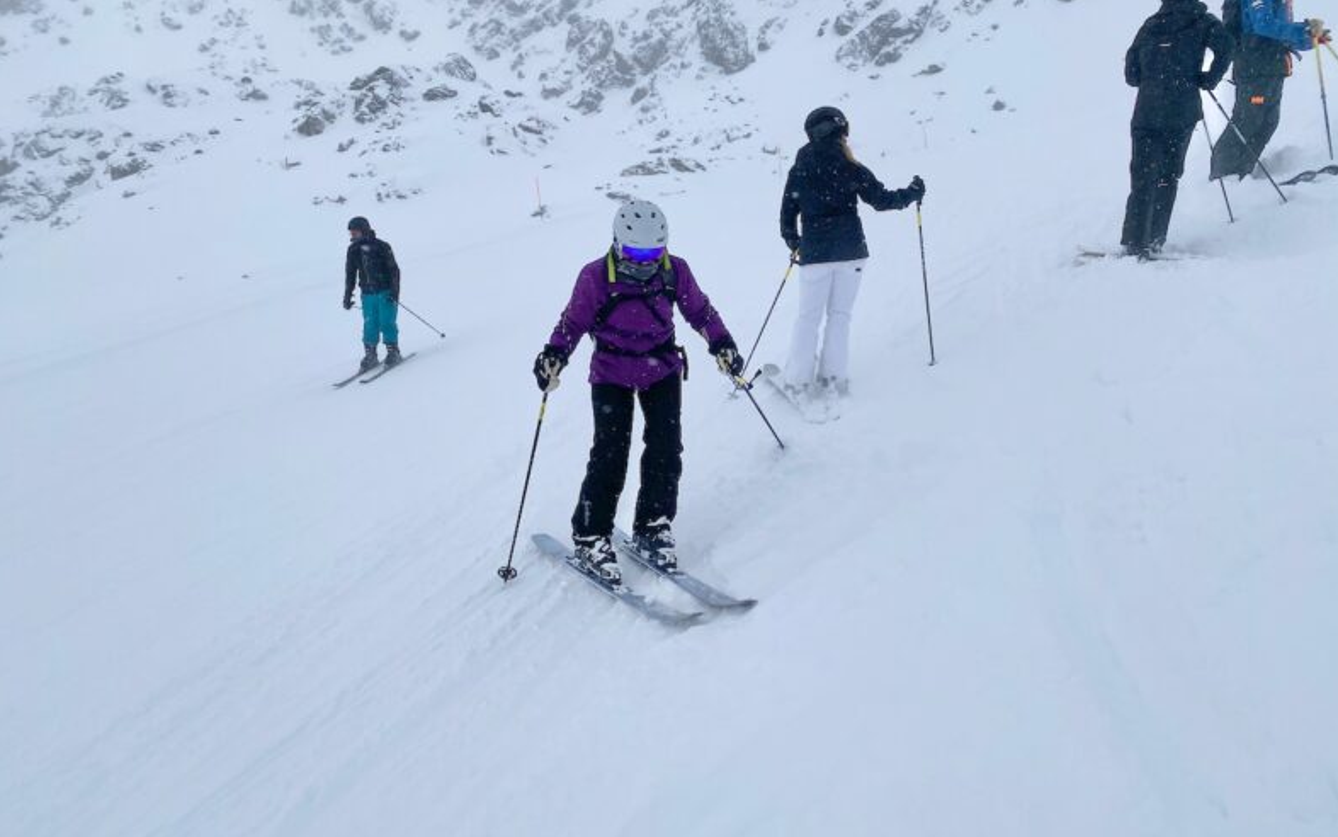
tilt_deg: -9.8
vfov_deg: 44.5
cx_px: 677
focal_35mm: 28
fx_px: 1021
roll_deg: -0.6
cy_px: 398
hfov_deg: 66.5
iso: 32
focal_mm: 4.25
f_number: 1.8
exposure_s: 1/5495
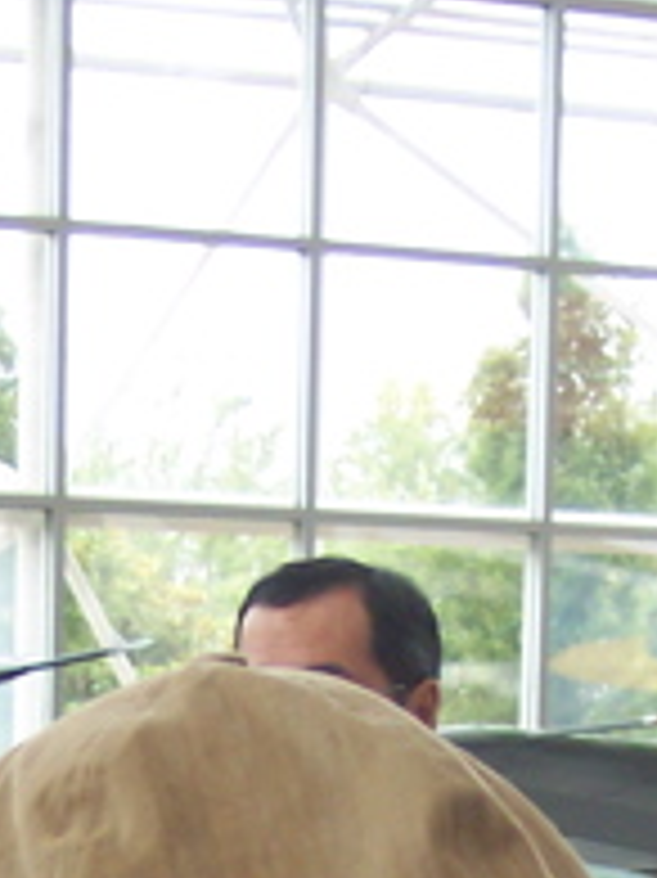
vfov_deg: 12.0
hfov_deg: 9.5
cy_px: 1403
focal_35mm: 156
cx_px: 232
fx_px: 3952
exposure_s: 1/125
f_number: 2.8
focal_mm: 8
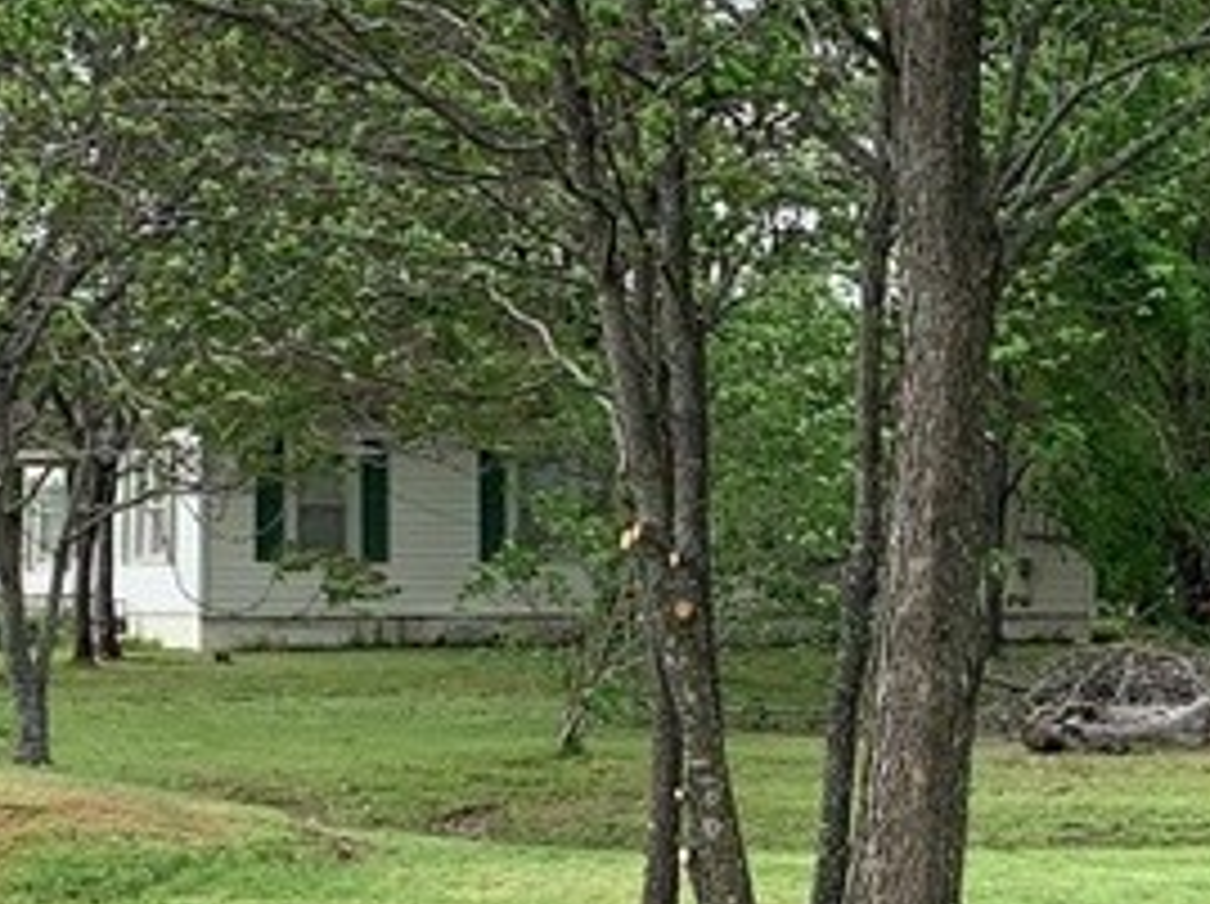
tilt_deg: -3.8
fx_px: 3456
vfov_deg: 14.9
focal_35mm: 99
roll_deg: +2.7
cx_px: 1055
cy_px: 614
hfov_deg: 19.5
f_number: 1.8
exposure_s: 1/1490
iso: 25
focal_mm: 4.25
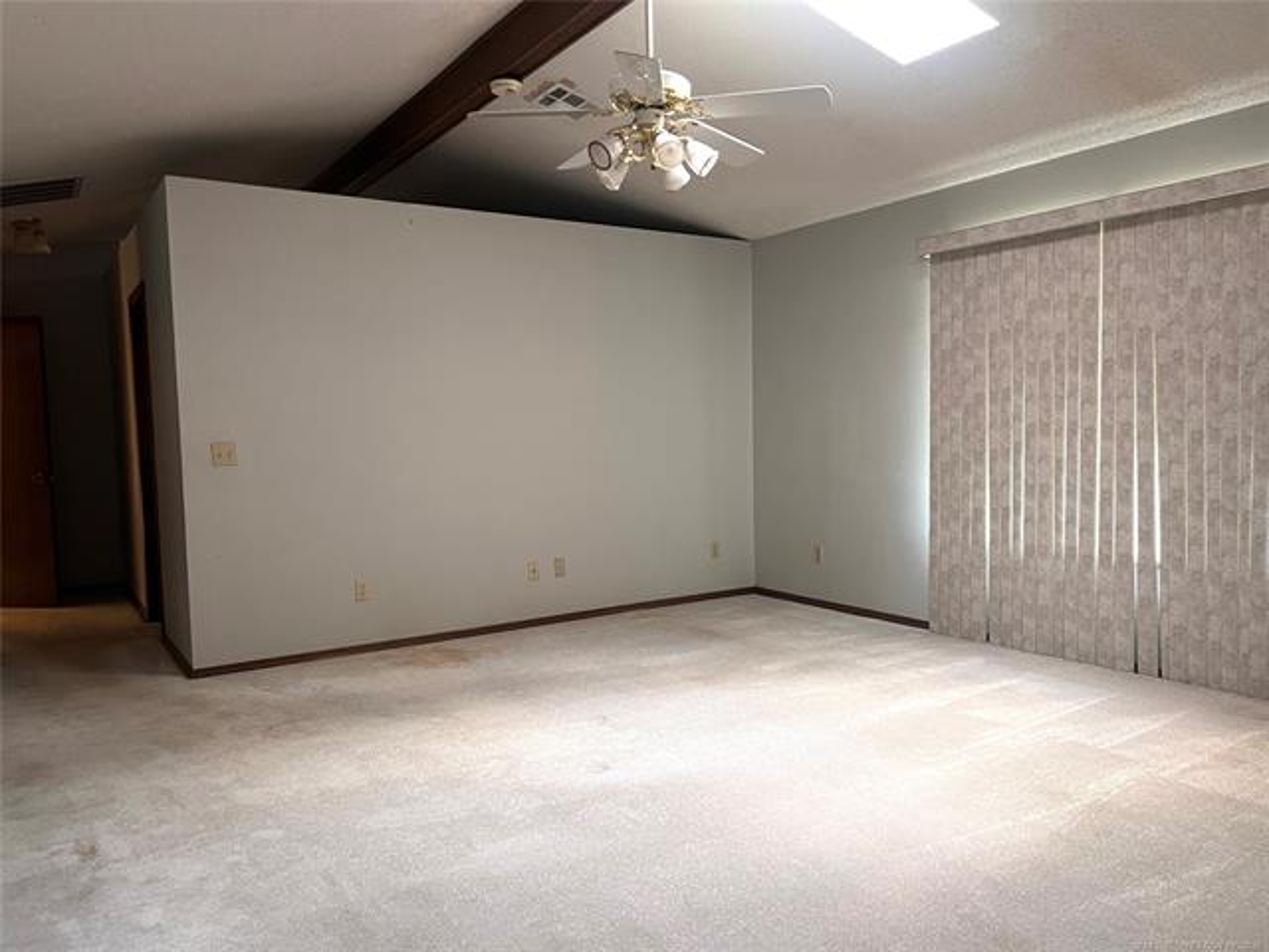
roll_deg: +1.1
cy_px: 476
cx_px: 634
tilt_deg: -3.8
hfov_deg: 67.3
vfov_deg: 53.1
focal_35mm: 26
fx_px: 953
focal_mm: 5.7
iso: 320
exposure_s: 1/60
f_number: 1.5
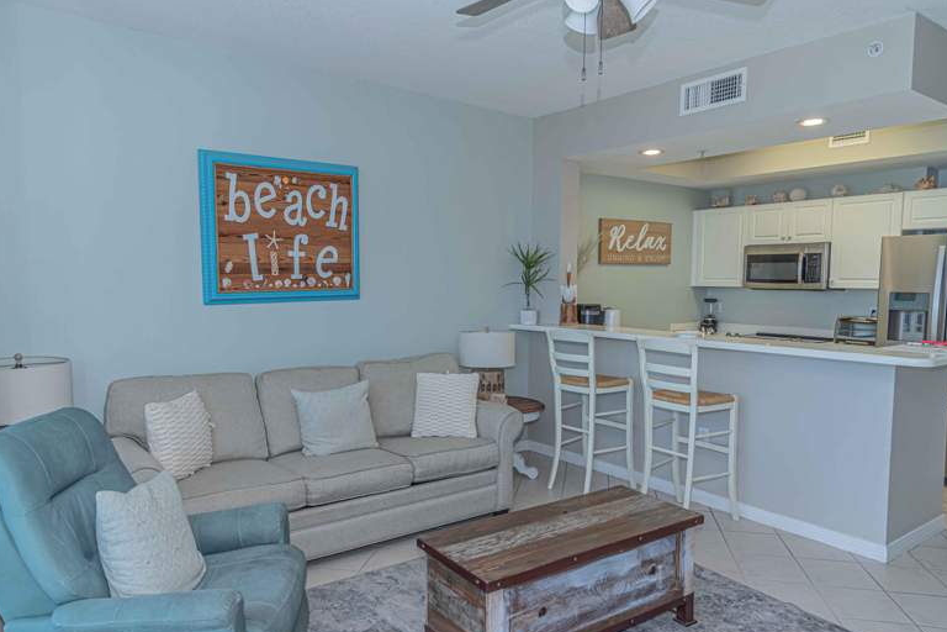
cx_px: 469
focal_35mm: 25
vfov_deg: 51.3
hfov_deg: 71.5
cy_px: 326
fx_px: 658
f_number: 6.3
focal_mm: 24
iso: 400
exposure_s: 1/125
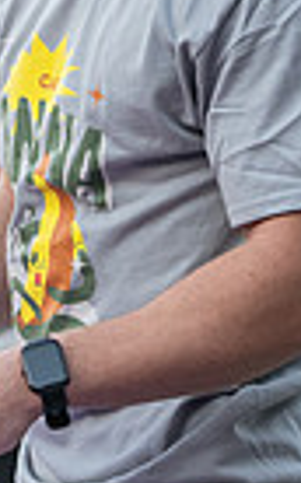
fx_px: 4788
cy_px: -51
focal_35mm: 364
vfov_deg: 5.8
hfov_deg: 3.6
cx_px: -21
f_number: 3.2
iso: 1000
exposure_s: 1/320
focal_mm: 85
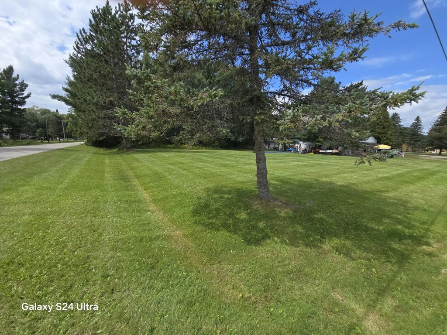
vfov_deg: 89.9
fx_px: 168
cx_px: 224
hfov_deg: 106.2
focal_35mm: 13
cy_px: 168
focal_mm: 2.2
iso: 50
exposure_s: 1/2122
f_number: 2.2
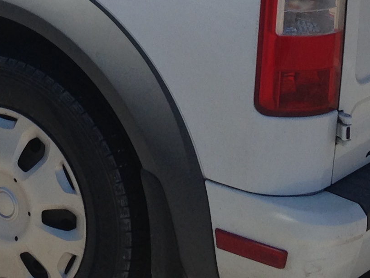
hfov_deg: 14.6
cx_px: -21
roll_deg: -1.8
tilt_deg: -17.7
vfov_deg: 11.0
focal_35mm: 132
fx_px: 1411
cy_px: -78
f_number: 2.4
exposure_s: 1/1595
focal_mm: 4.12
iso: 50
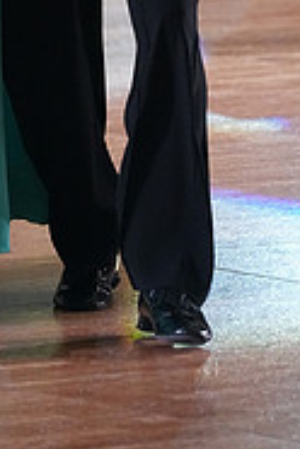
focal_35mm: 624
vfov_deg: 3.3
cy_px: -130
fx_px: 7799
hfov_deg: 2.2
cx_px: -83
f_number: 4.5
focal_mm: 200
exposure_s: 1/400
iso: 6400
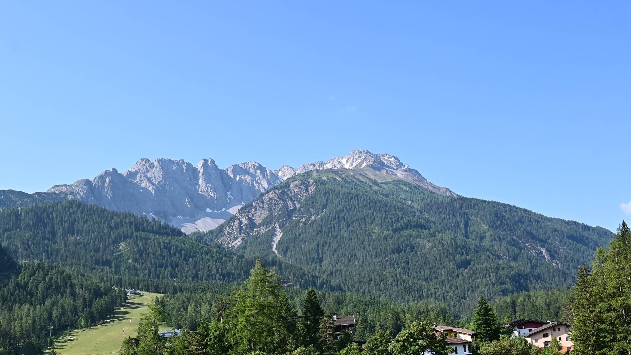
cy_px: 262
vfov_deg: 29.0
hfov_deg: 49.5
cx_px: 231
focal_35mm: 40
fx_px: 676
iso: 160
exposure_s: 1/250
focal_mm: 17.5
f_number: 8
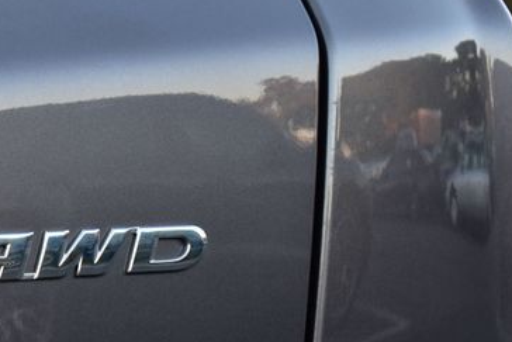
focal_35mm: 145
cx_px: 80
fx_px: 2061
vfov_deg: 9.5
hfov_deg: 14.1
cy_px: 238
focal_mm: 55
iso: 400
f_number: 7.1
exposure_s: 1/25
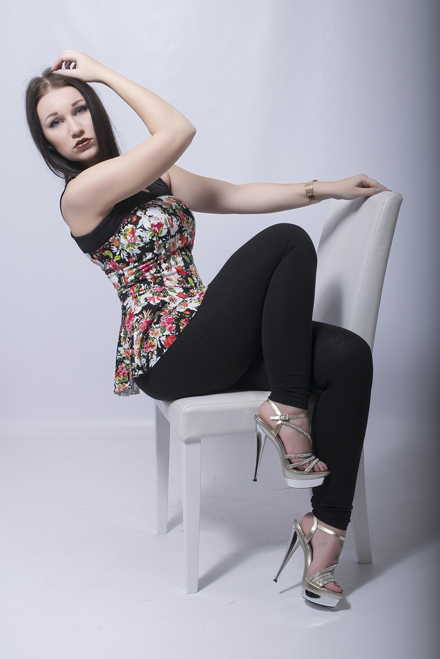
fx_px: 935
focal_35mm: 51
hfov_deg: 26.5
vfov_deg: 38.9
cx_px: 220
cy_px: 330
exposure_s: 1/200
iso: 100
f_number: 10
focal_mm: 34
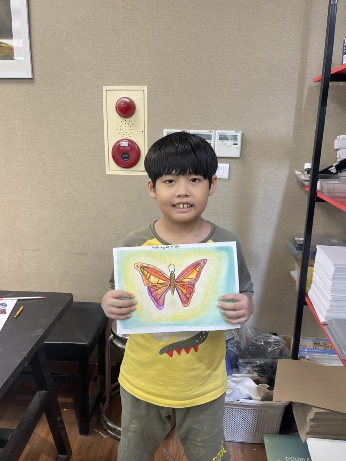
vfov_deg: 67.3
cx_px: 175
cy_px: 226
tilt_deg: -14.3
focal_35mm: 26
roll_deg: -1.6
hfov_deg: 53.0
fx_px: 347
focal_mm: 5.1
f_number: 1.6
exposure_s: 1/121
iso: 125
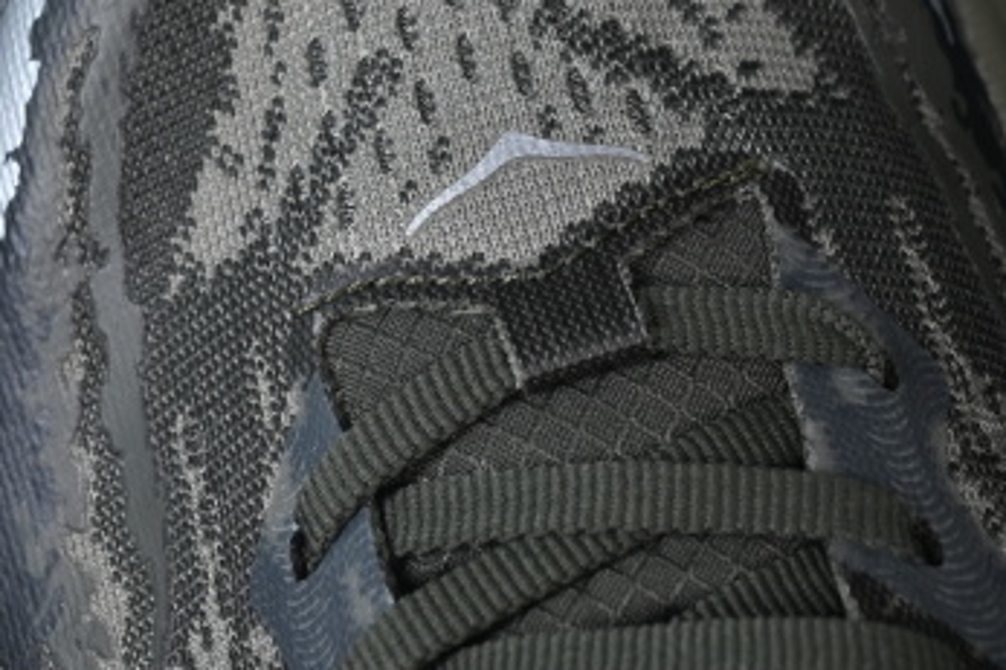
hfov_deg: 11.9
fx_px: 4832
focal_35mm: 173
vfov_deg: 7.9
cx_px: 539
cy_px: 158
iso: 160
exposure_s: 1/60
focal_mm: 50
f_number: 6.3
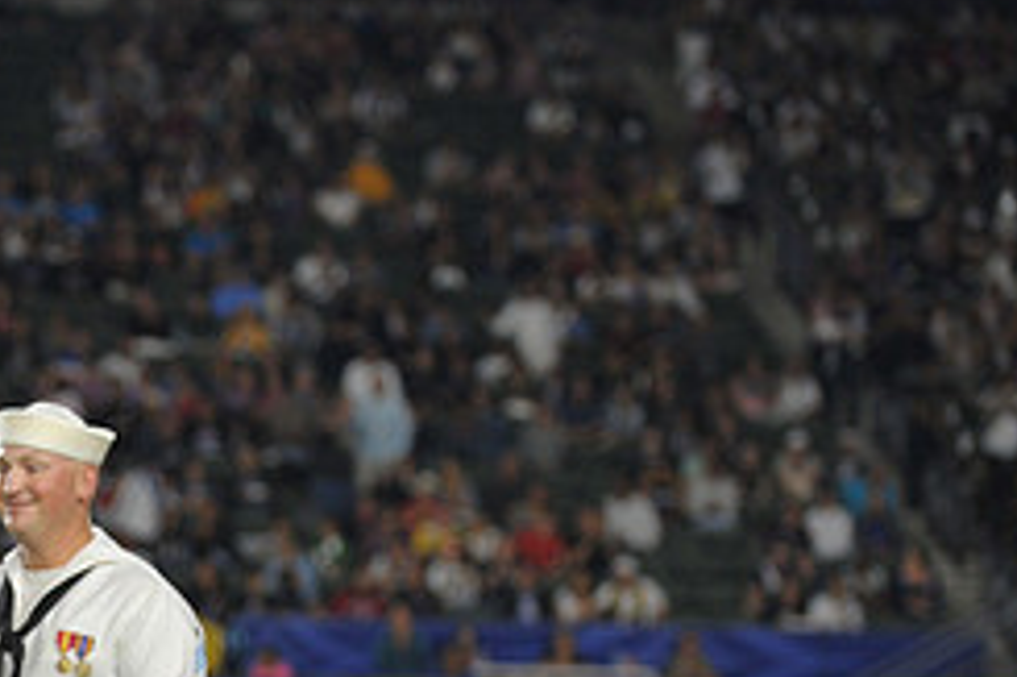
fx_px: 7340
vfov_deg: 5.3
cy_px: 702
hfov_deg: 7.9
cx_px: 58
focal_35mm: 260
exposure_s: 1/1000
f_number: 2.8
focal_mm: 110
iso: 1250
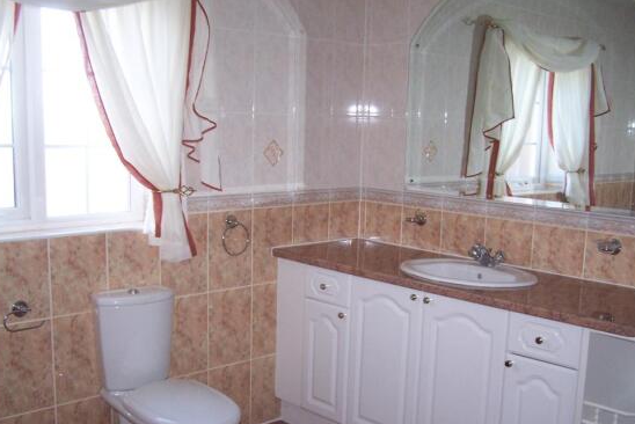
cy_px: 251
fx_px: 741
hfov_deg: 46.4
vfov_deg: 31.9
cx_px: 323
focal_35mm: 42
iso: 140
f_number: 2.8
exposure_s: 1/60
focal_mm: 6.3
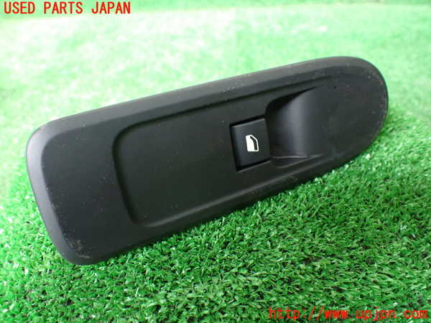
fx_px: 374
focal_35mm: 30
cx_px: 216
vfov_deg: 46.8
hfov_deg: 60.0
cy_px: 162
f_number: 2.3
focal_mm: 5.4
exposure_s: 1/125
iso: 640
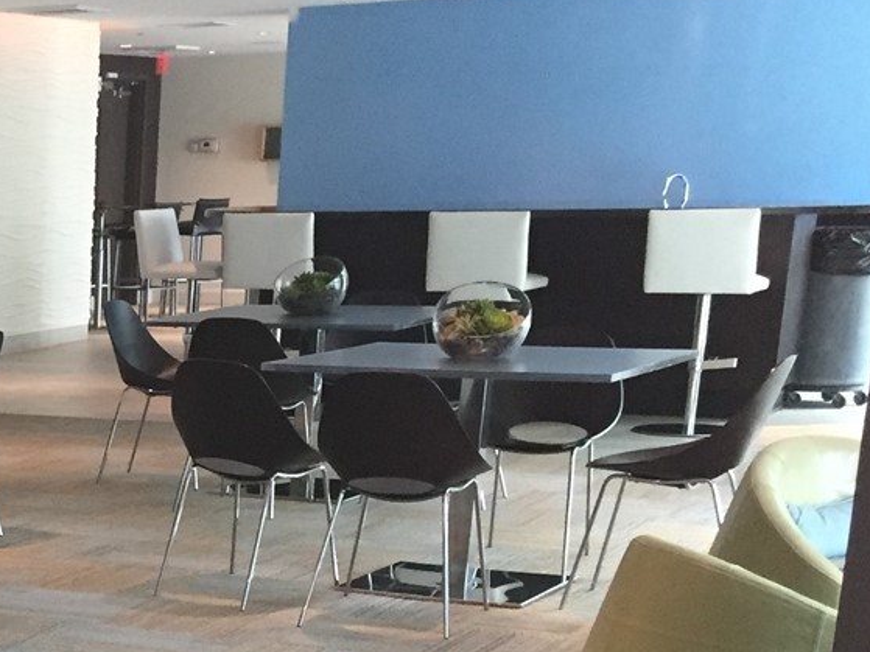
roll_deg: +1.5
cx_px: -285
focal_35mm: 83
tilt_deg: -18.7
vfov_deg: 16.8
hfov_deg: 21.2
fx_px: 2086
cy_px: 840
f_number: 2.2
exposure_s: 1/30
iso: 160
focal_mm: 4.15
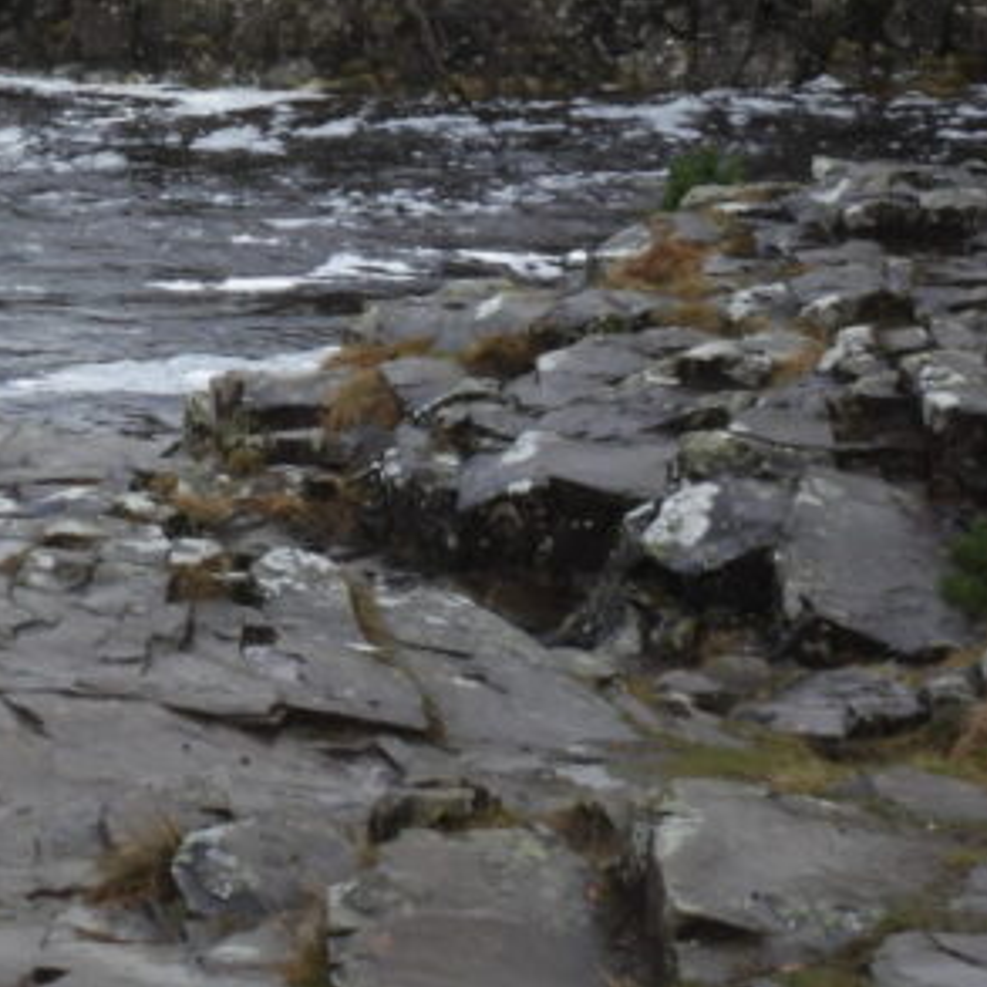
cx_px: -468
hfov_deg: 11.6
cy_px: -303
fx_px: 4677
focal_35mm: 145
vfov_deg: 11.7
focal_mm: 8.4
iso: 100
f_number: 7.1
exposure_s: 1/160
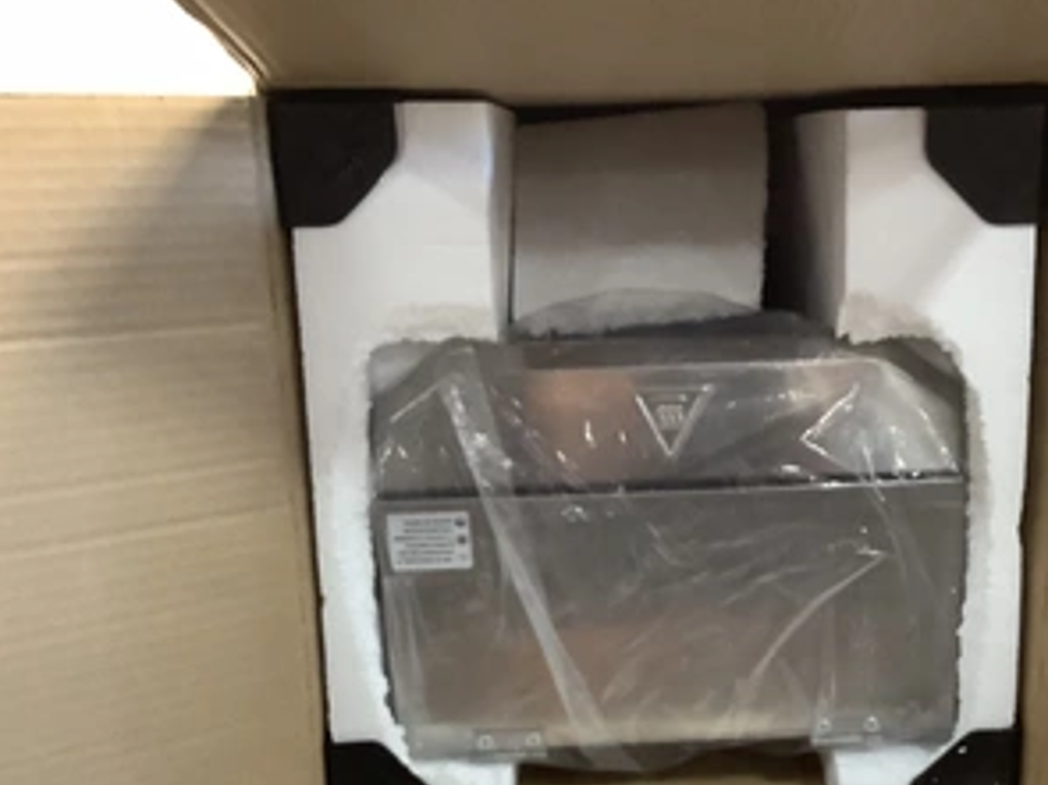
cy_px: 522
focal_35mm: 42
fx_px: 1271
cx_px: 679
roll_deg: -0.5
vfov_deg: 34.0
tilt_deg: -18.1
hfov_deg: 44.3
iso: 250
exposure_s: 1/40
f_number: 2.4
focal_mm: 3.3
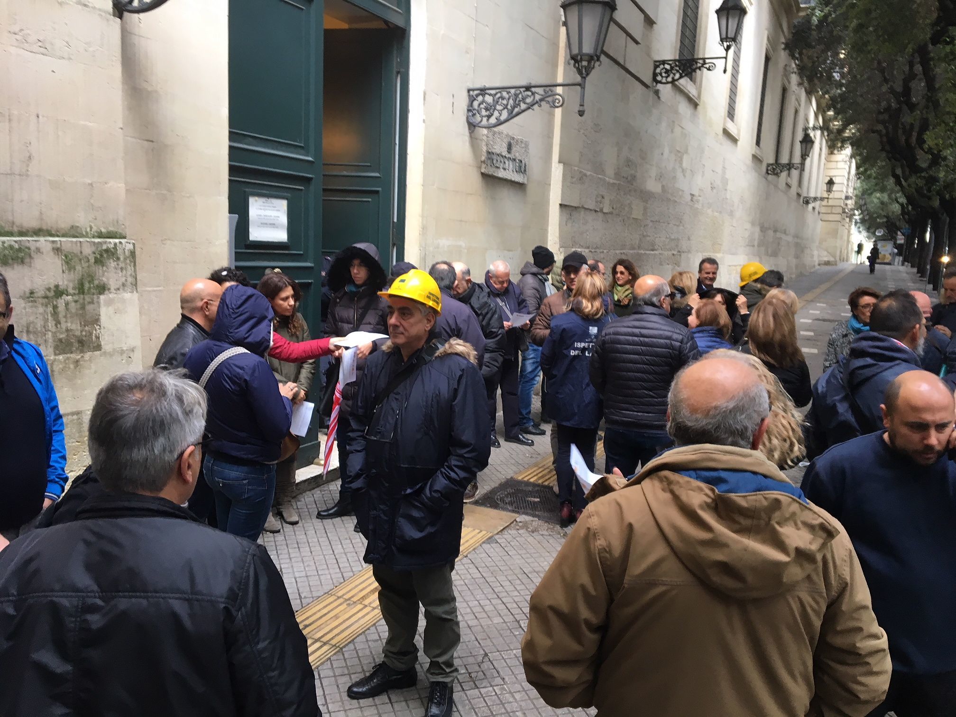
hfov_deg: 61.7
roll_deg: -2.6
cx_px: 478
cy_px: 358
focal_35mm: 29
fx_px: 801
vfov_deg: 48.2
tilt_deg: -8.4
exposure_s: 1/33
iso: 40
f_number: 2.2
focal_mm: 4.15
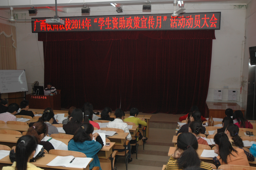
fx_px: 266
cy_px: 85
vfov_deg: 35.4
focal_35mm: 38
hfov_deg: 51.3
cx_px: 128
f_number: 4.8
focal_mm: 25
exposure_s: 1/60
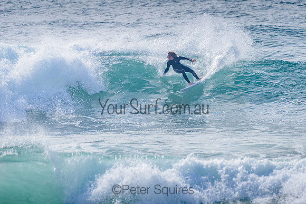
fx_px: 5204
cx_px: 187
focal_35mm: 612
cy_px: 80
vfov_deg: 2.2
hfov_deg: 3.4
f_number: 5.6
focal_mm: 500
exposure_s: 1/2000
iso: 110
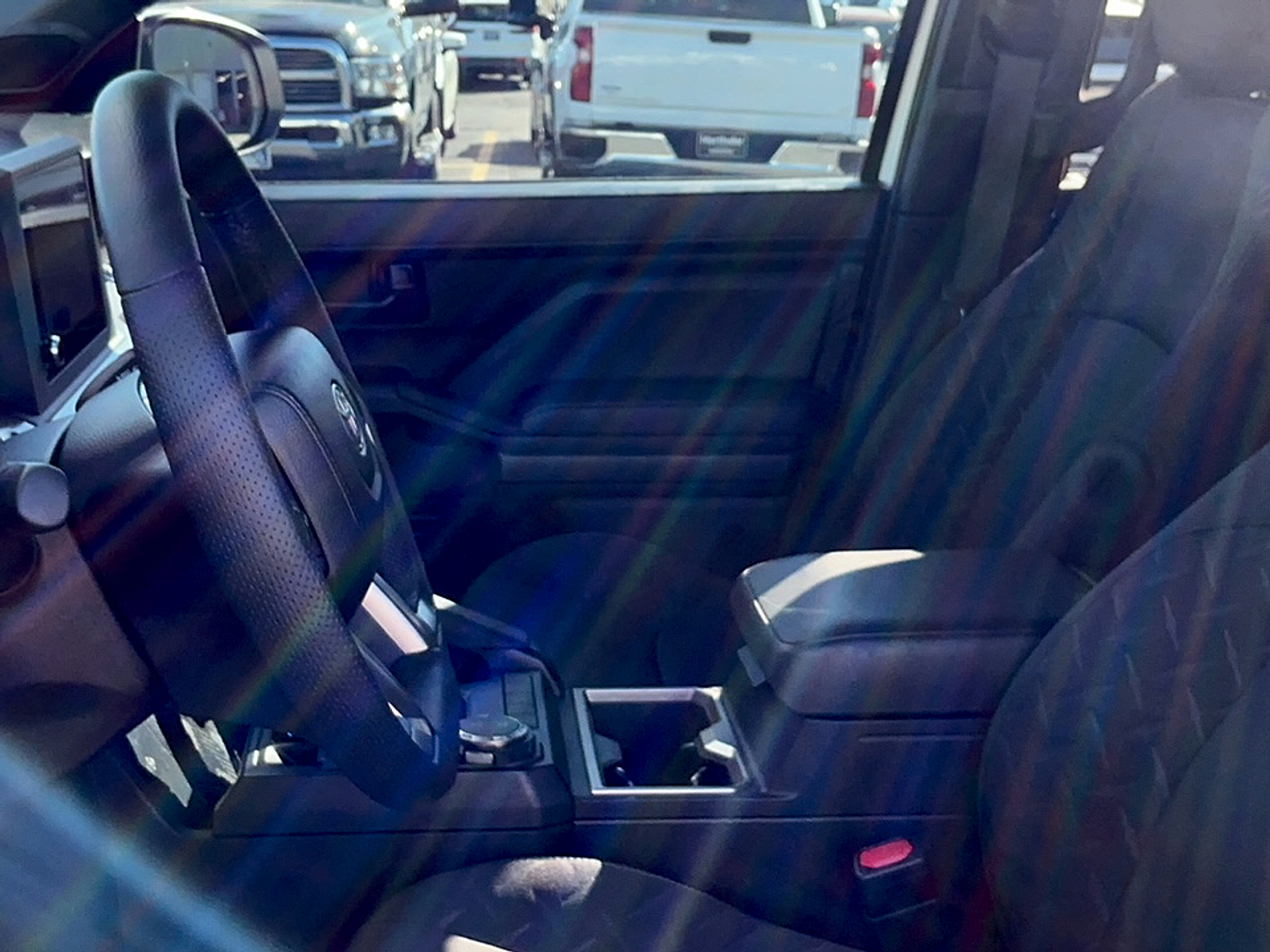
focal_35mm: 43
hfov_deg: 43.9
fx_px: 1578
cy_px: 476
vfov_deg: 33.6
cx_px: 635
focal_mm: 3
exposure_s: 1/120
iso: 32
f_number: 1.8
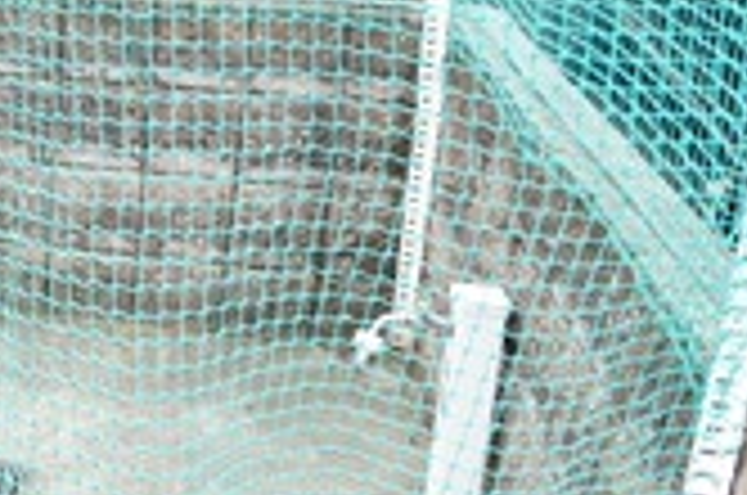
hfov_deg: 27.9
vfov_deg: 20.6
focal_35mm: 65
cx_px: -99
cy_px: 108
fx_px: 1346
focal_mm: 10
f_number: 4.5
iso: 100
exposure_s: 1/80
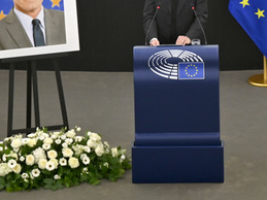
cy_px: 63
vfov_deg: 4.4
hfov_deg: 5.9
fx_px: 2575
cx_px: 170
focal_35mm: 334
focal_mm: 200
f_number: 2.8
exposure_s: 1/400
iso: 800
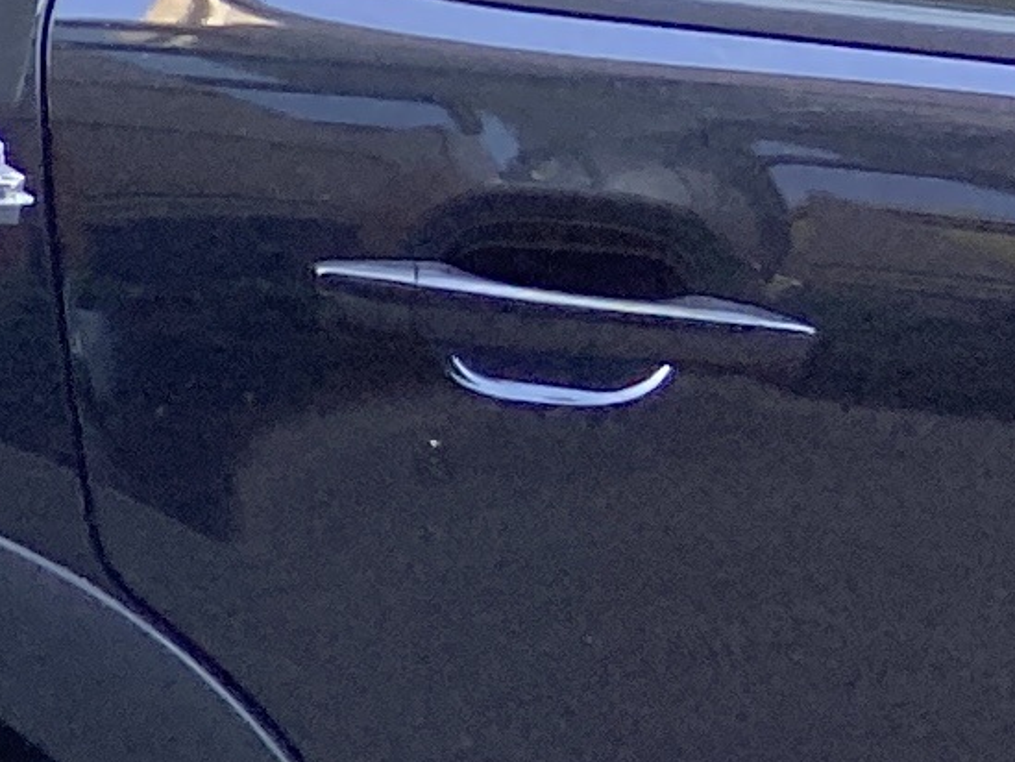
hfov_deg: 7.9
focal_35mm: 191
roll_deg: -1.0
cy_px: 314
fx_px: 5602
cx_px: -2633
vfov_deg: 7.8
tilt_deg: -14.3
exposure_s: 1/121
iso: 32
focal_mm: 4.25
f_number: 1.8
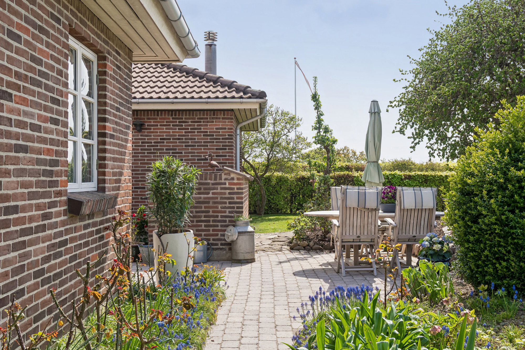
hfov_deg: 46.4
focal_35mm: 42
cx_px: 262
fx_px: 612
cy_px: 175
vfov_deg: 31.9
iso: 200
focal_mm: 28
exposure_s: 1/400
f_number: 7.1
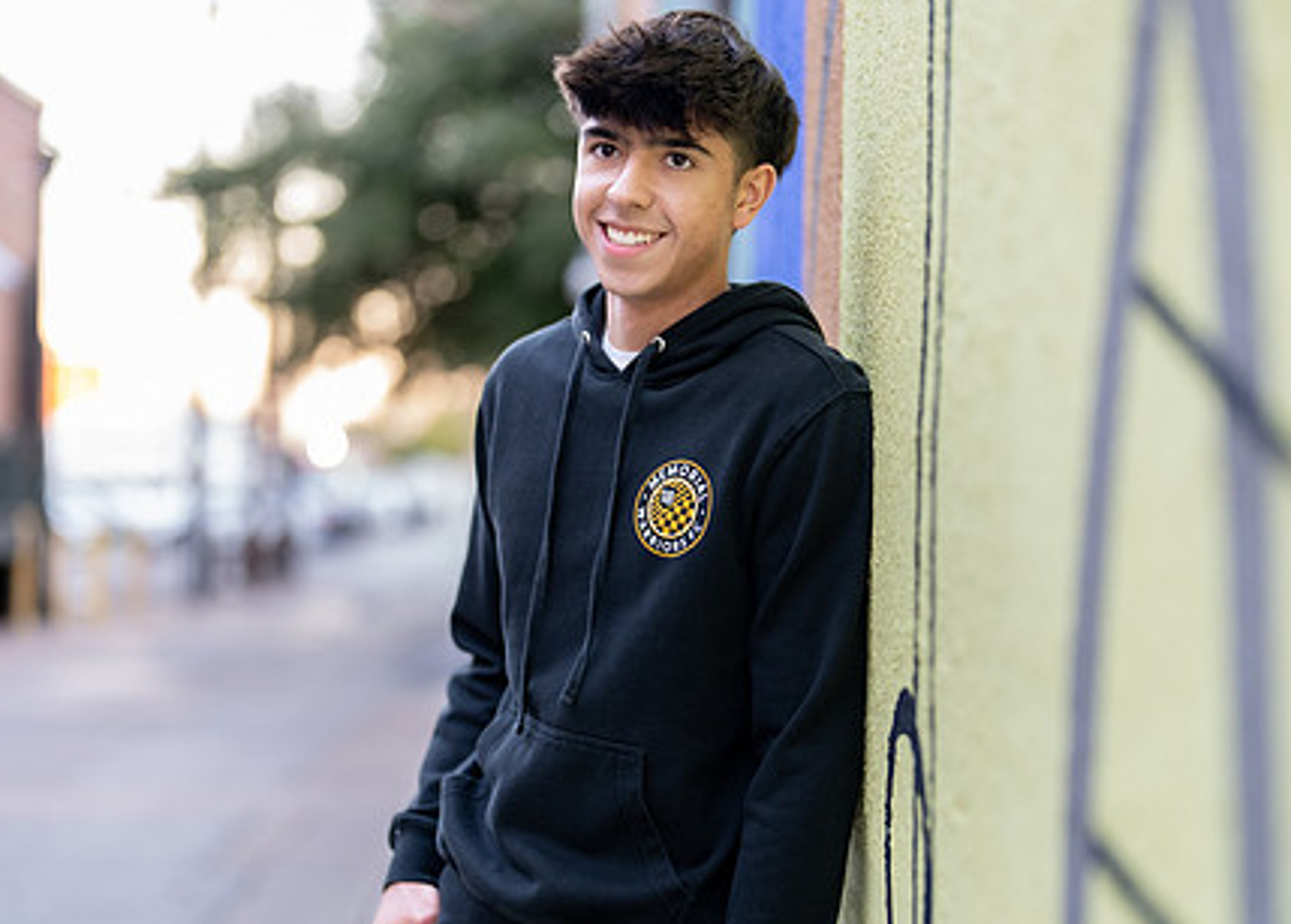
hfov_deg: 27.8
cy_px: 557
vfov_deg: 20.1
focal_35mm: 71
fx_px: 2605
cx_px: 651
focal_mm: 50
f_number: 1.2
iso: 500
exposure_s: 1/320
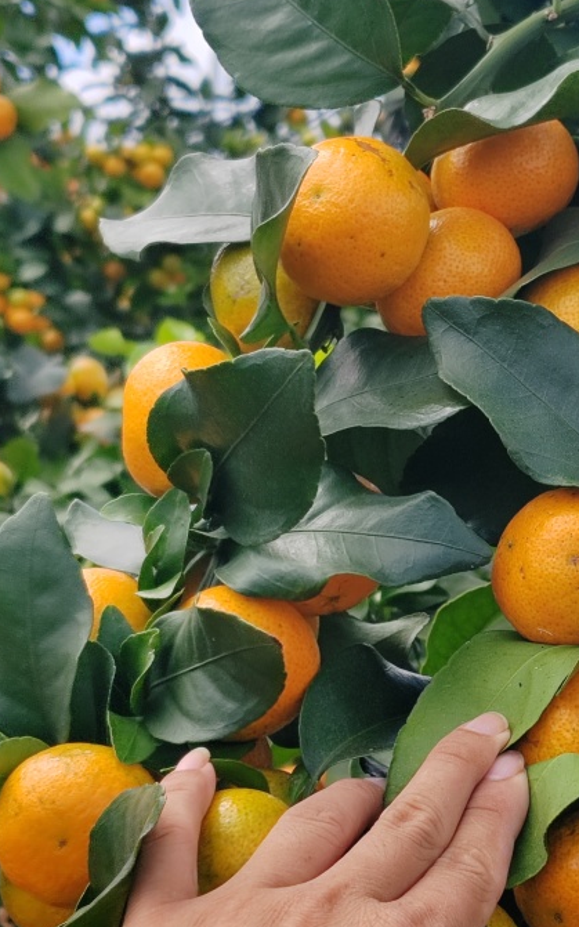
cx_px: 539
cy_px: 545
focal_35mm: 91
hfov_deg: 14.2
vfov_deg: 22.8
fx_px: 2299
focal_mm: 6.14
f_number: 1.8
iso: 100
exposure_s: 1/490
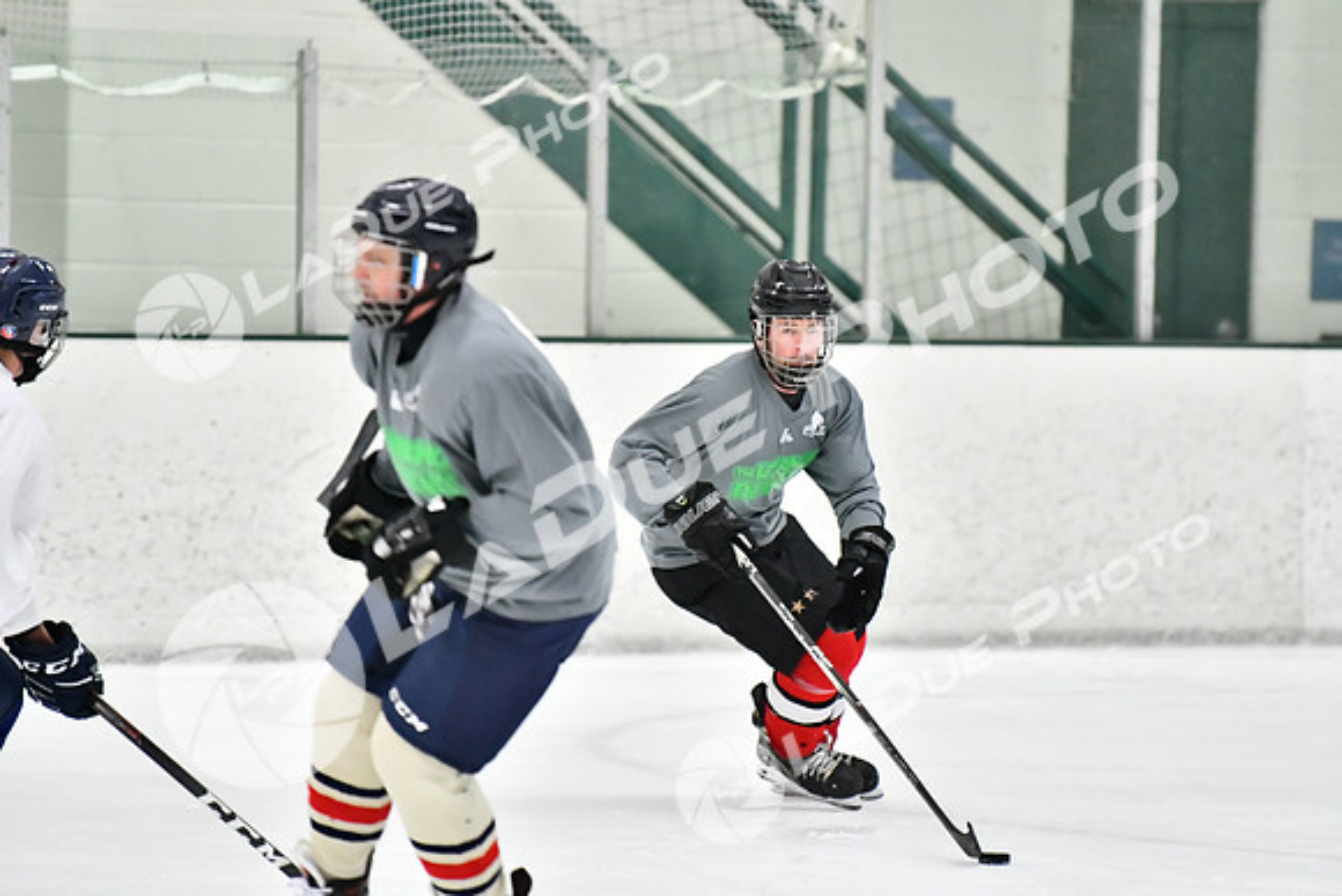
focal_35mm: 285
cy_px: 448
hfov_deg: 7.2
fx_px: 10626
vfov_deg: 4.8
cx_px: 671
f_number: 2.8
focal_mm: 190
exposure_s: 1/1600
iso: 6400
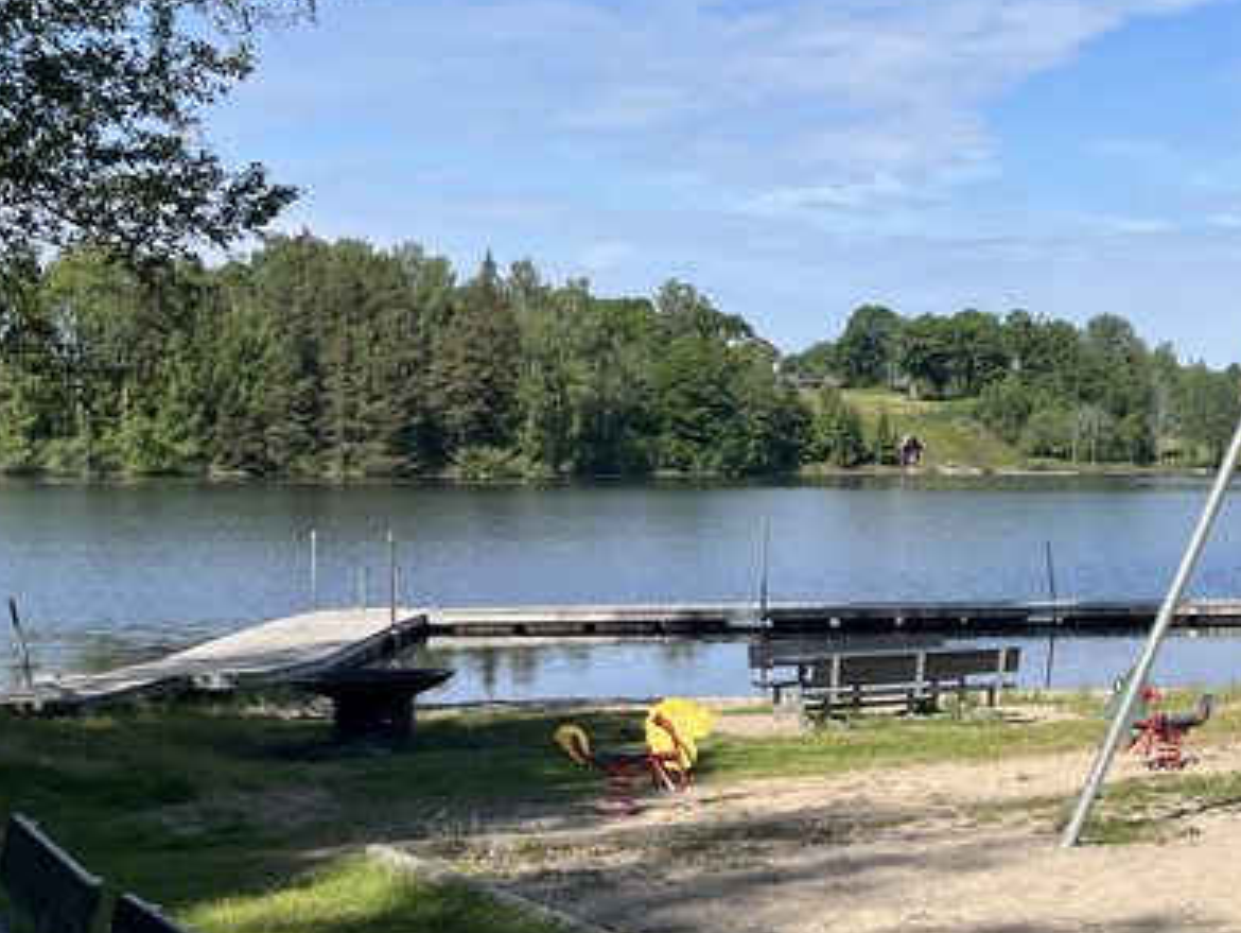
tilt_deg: -1.3
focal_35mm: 64
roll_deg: -1.1
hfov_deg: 27.5
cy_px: 490
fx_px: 2296
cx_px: 1384
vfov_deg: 23.0
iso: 50
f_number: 1.6
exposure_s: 1/3623
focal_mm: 5.1
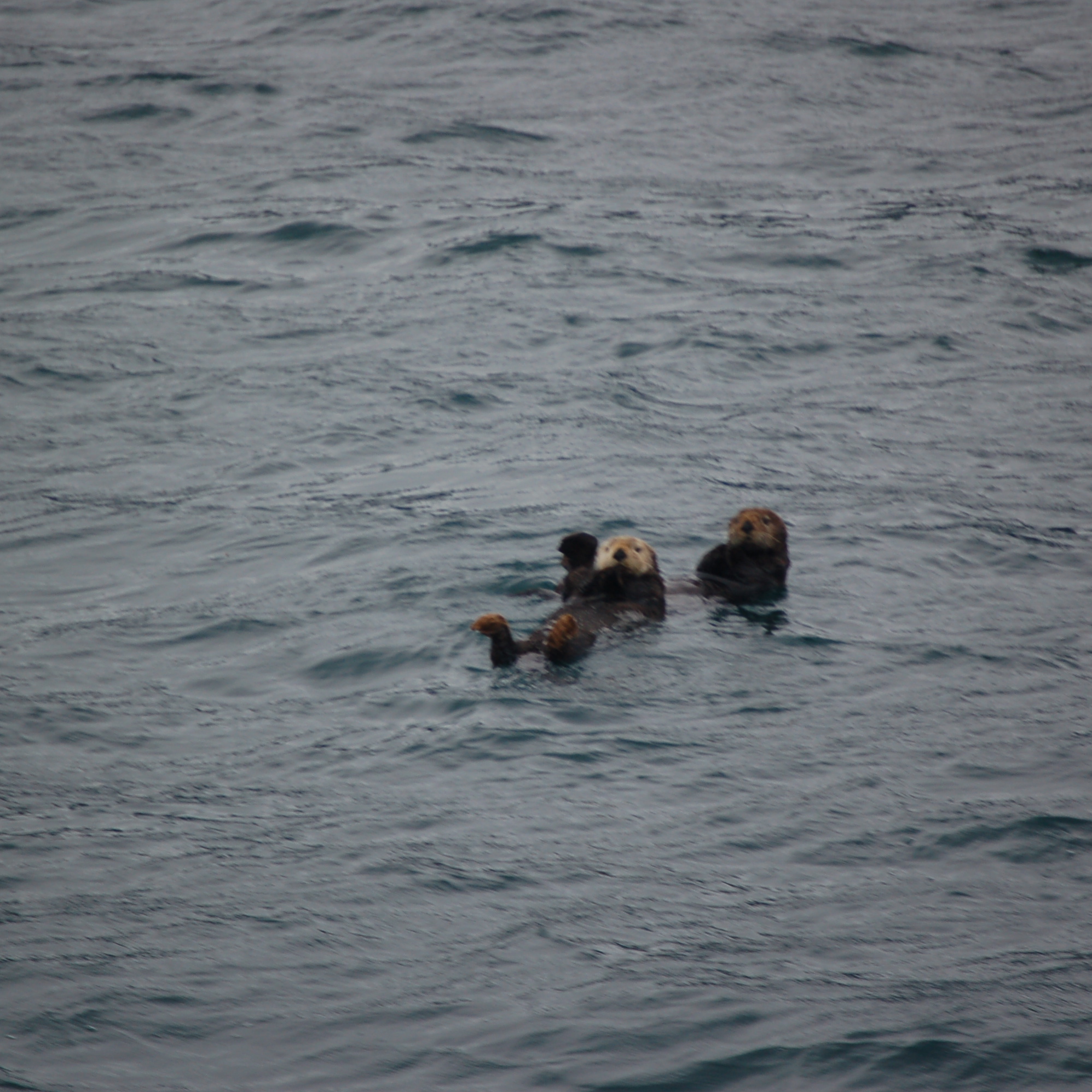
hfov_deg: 4.6
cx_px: 542
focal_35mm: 384
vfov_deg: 4.6
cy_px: 547
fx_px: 13705
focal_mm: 200
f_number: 5.6
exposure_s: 1/400
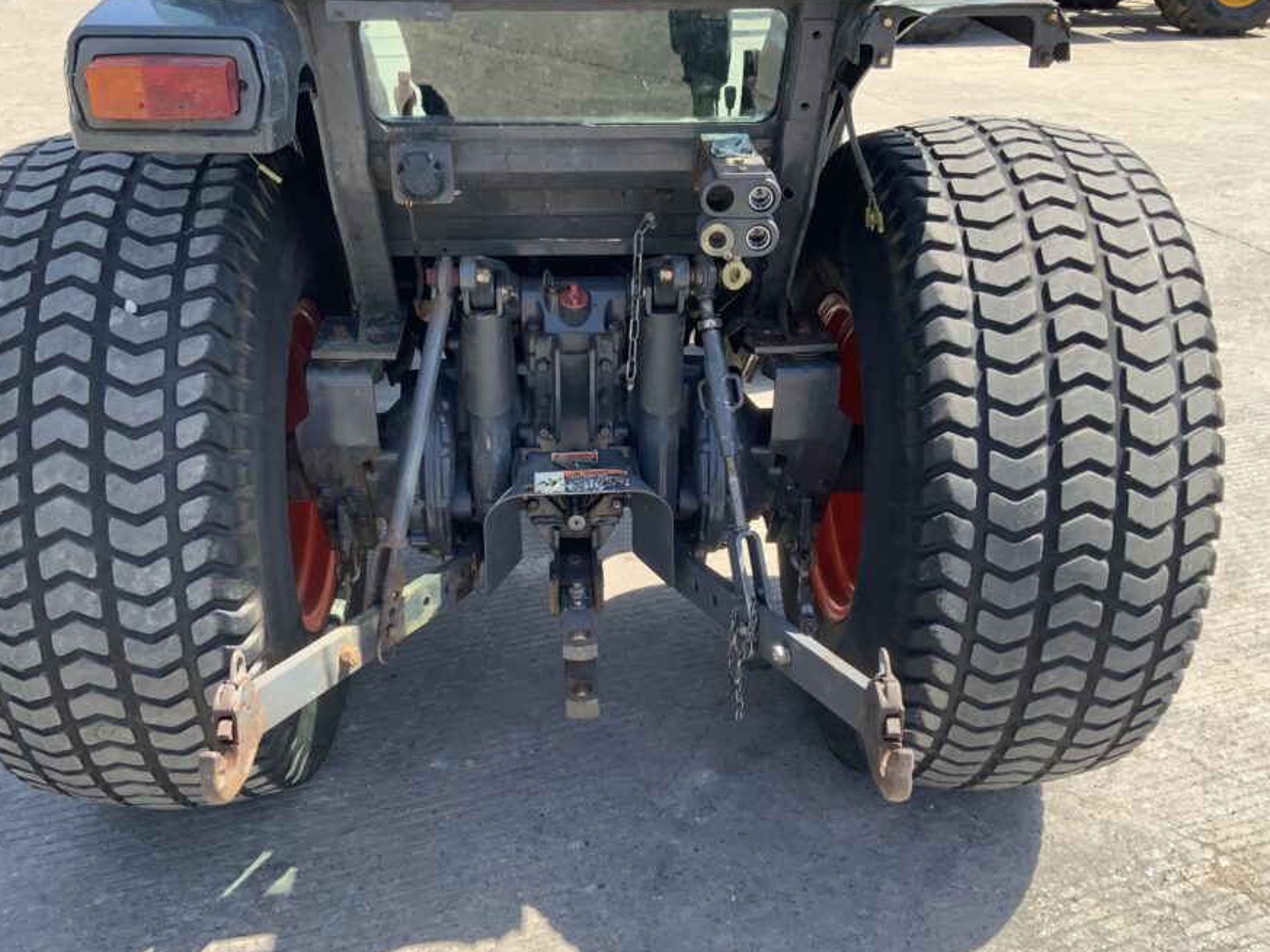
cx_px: 598
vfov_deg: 41.8
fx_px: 1248
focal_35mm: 34
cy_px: 517
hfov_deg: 53.9
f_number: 1.8
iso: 16
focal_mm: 3
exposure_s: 1/509
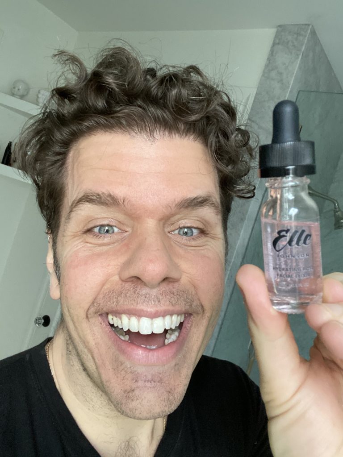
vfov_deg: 60.0
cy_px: 228
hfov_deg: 46.8
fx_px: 396
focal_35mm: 30
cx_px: 172
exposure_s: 1/60
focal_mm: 2.71
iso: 250
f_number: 2.2
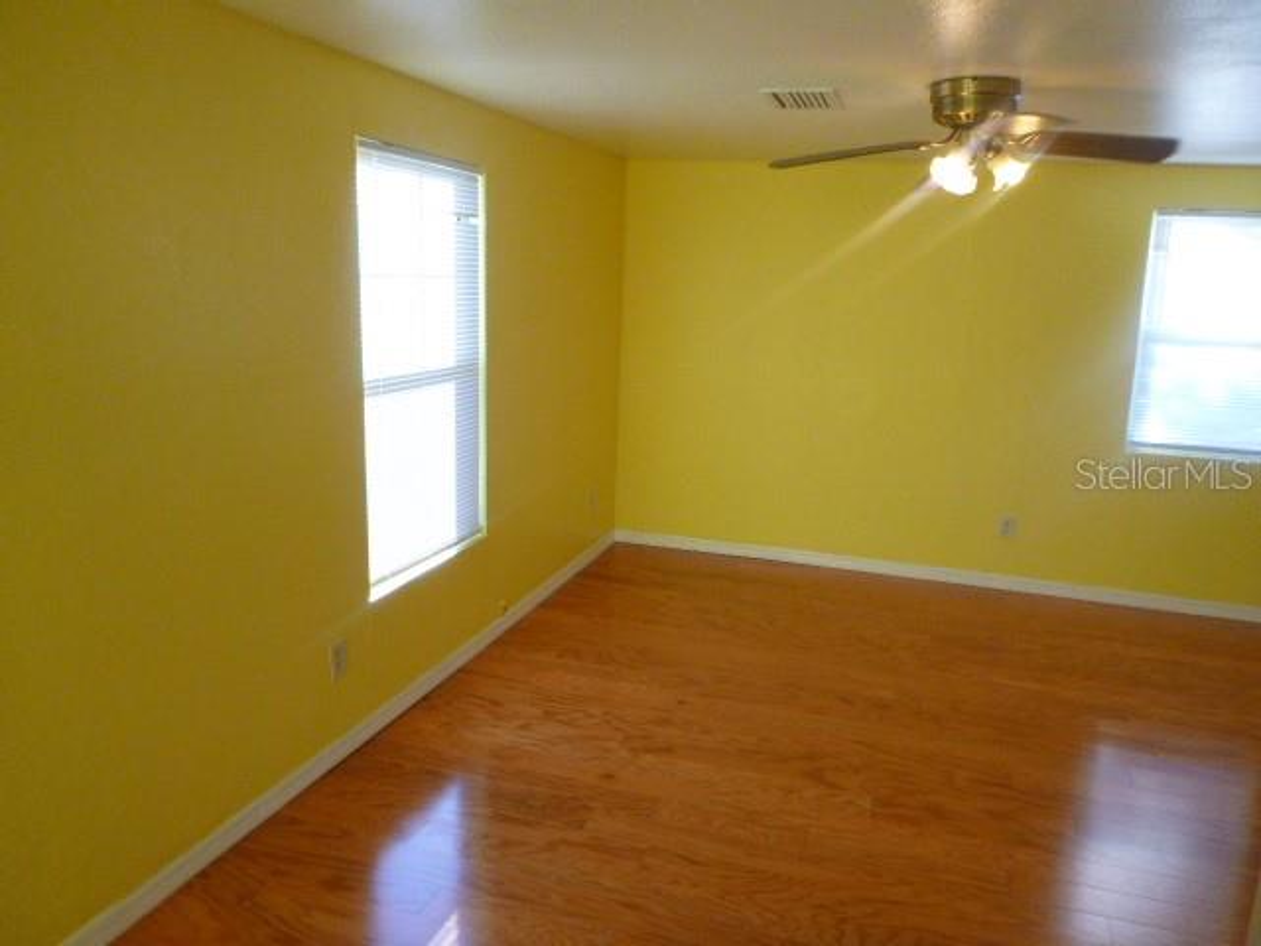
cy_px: 473
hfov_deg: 69.4
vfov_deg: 54.9
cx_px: 630
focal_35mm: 25
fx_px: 911
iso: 250
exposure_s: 1/60
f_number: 3.9
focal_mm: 4.5
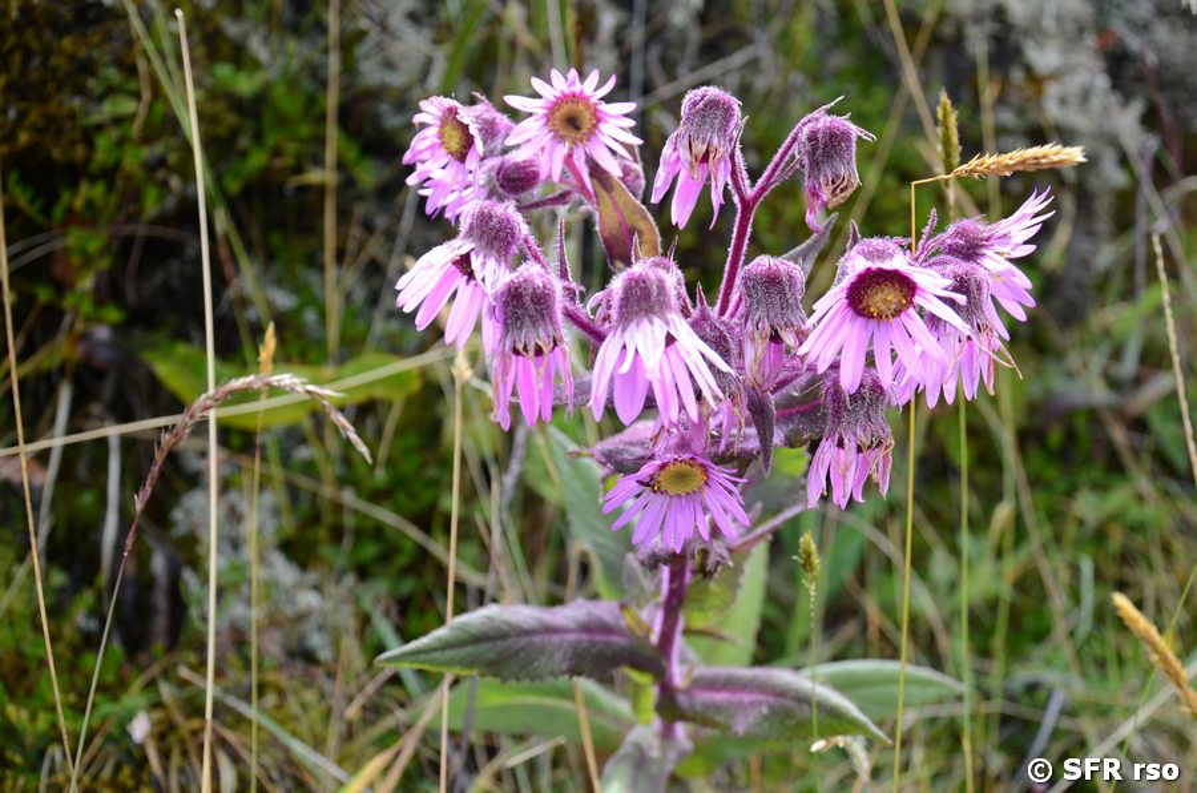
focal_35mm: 42
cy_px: 396
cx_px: 598
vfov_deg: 31.8
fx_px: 1394
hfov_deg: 46.5
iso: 100
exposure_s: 1/80
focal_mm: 28
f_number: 4.5
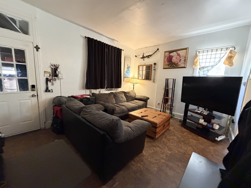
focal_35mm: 14
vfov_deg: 85.7
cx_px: 126
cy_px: 94
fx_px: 102
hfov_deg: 102.1
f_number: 2.2
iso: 640
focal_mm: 2.22
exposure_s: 1/60
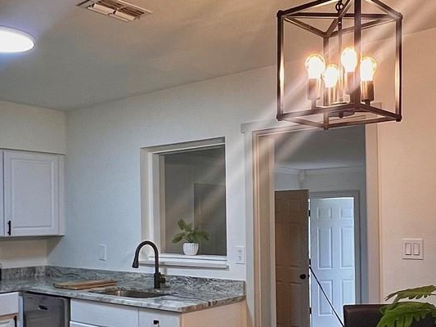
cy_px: 214
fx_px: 491
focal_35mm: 39
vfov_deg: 36.5
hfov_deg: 47.8
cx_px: 238
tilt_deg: -0.1
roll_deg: +0.7
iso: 200
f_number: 1.8
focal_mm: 1.57
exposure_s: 1/120
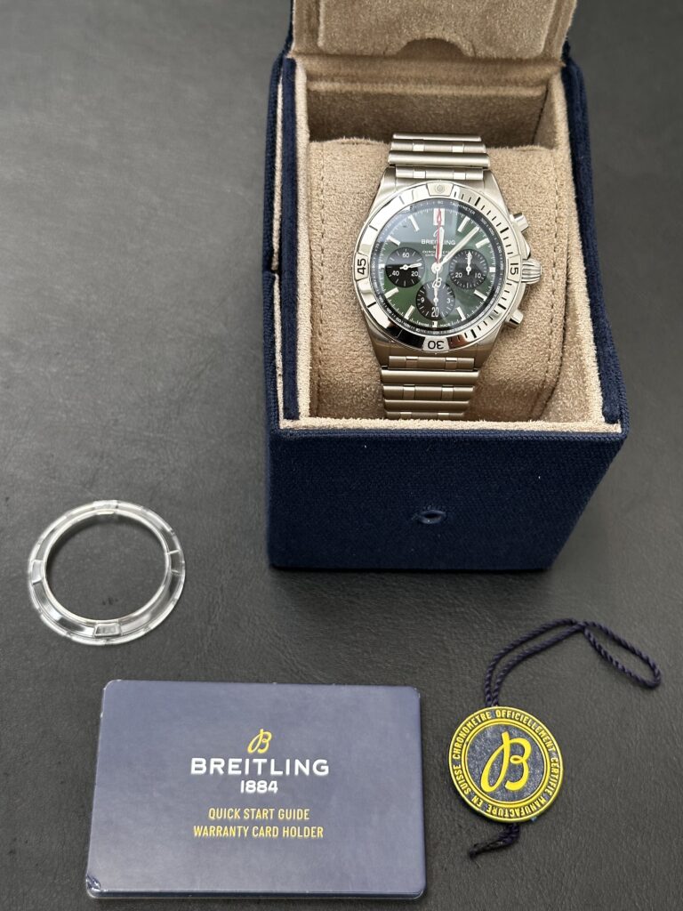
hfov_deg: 30.3
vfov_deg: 39.7
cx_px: 342
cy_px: 456
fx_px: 1263
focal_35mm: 48
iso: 80
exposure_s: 1/69
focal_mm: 6.86
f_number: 1.78
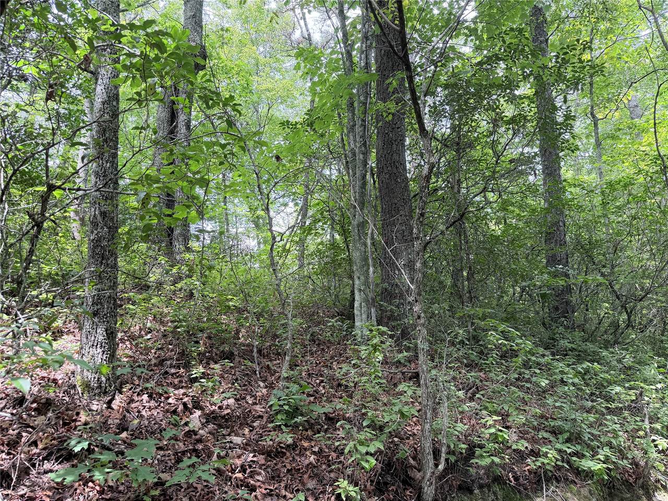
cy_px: 250
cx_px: 334
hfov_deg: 71.6
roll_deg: +2.0
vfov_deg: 56.8
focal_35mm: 24
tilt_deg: +10.5
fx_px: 463
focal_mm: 6.76
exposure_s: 1/196
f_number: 1.78
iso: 80
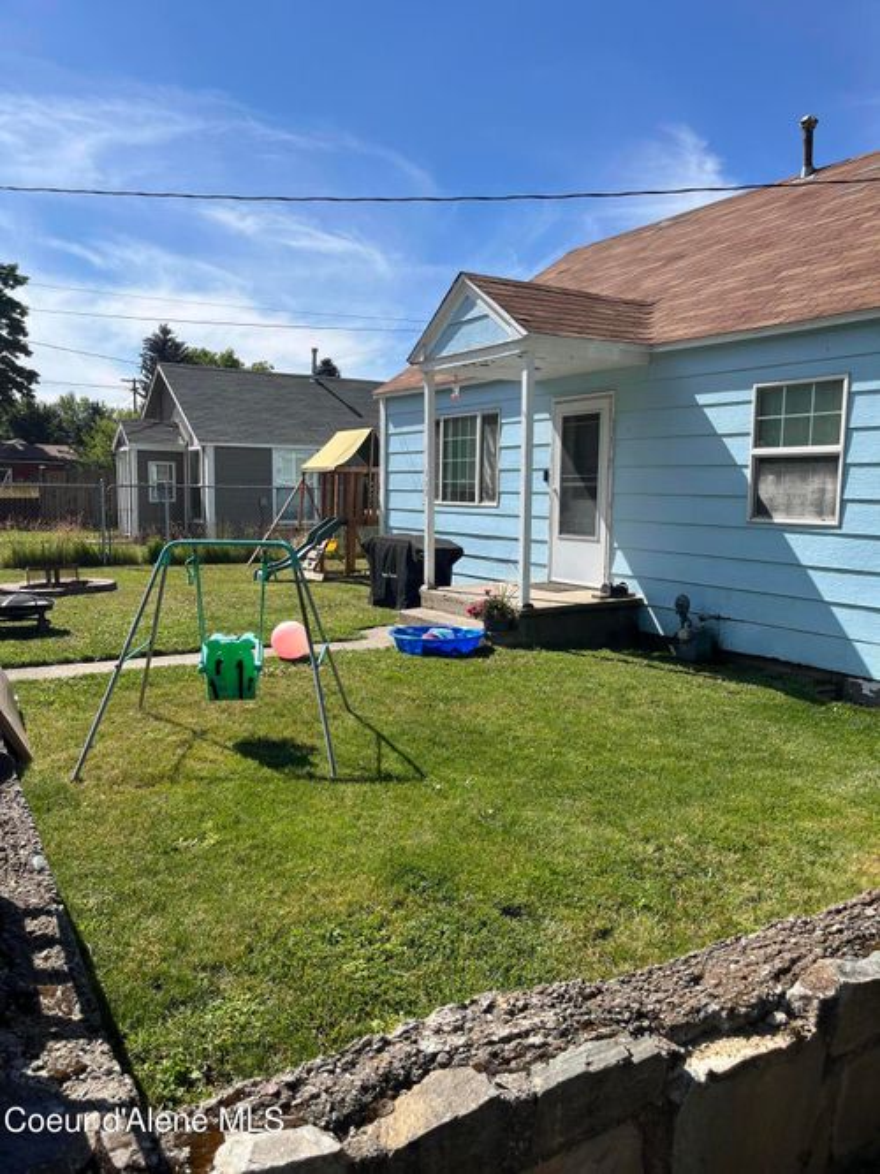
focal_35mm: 26
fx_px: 882
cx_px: 440
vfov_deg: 67.3
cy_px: 587
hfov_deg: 53.0
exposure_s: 1/3623
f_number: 1.6
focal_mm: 5.1
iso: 50
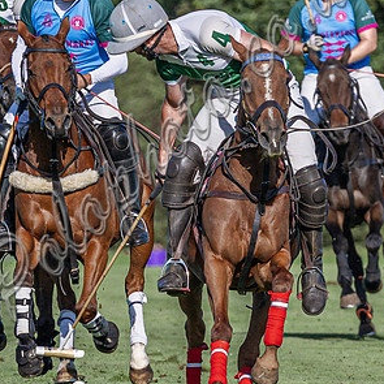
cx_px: -14
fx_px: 17997
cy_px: 441
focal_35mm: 1434
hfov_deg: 1.2
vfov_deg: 1.2
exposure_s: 1/2000
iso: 250
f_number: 5.3
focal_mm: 280
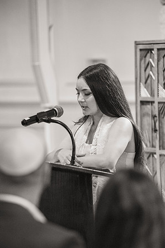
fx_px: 1293
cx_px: 83
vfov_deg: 10.9
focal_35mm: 188
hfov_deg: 7.3
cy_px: 125
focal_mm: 185
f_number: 3.2
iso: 5000
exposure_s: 1/160
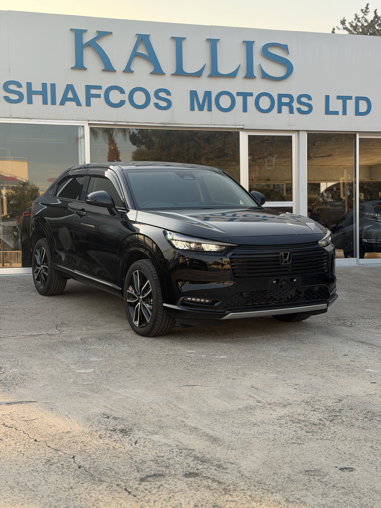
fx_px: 704
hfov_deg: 30.3
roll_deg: +0.4
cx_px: 190
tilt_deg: -1.1
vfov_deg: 39.7
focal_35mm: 48
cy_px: 254
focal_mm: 6.76
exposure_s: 1/252
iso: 64
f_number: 1.78
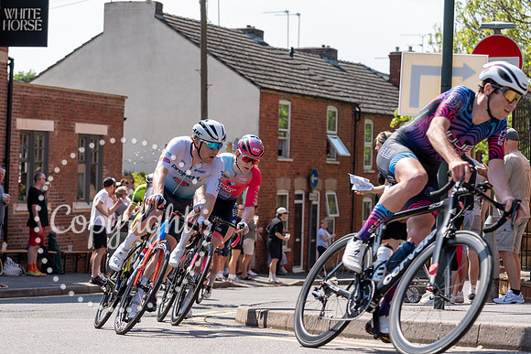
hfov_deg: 21.5
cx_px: 213
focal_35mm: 95
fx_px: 1398
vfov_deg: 14.4
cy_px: 138
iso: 160
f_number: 4
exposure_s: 1/800
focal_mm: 75
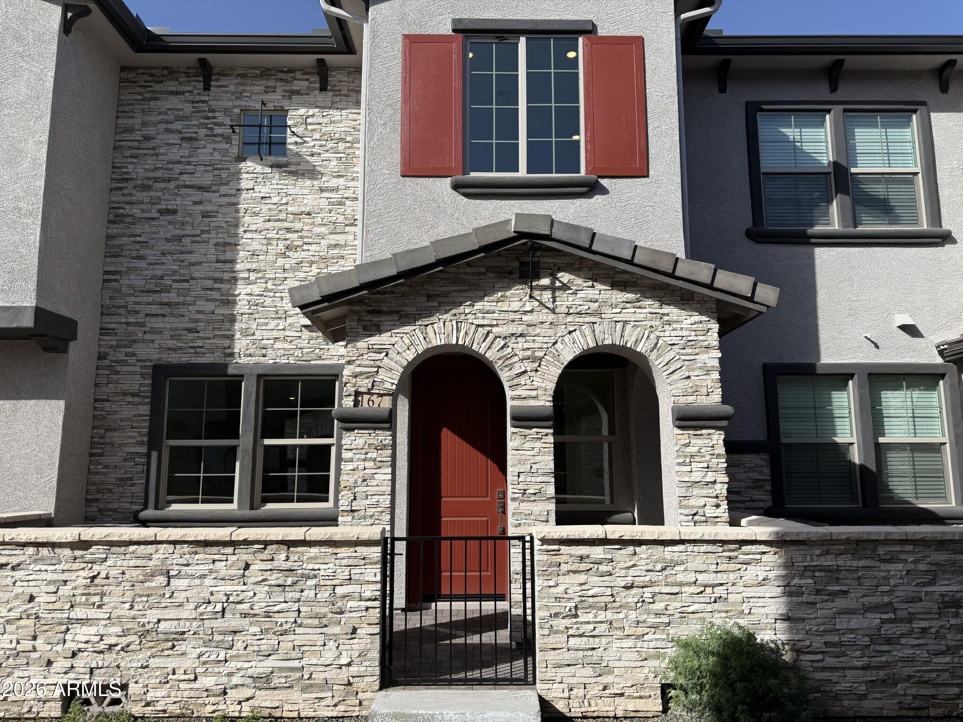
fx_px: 668
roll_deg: -0.2
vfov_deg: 56.8
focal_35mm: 24
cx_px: 482
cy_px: 361
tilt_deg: +8.5
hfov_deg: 71.6
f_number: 1.78
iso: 80
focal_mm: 6.76
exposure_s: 1/5319
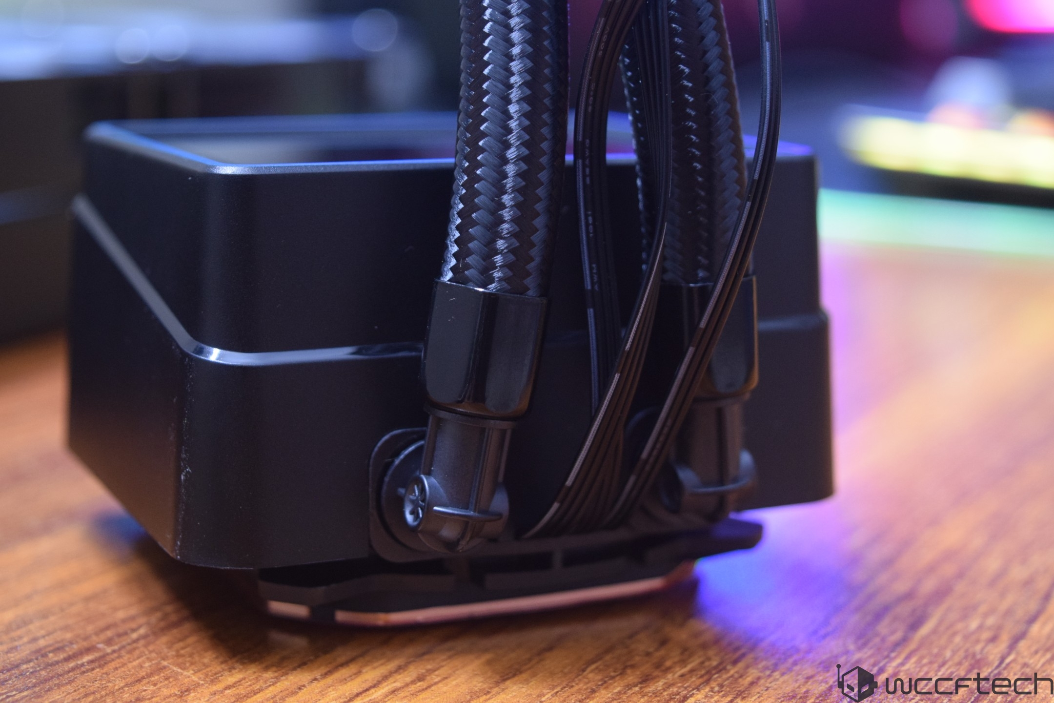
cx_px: 527
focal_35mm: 72
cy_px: 352
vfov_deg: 18.9
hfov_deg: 28.1
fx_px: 2108
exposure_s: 1/8
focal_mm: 48
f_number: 5.3
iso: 1600
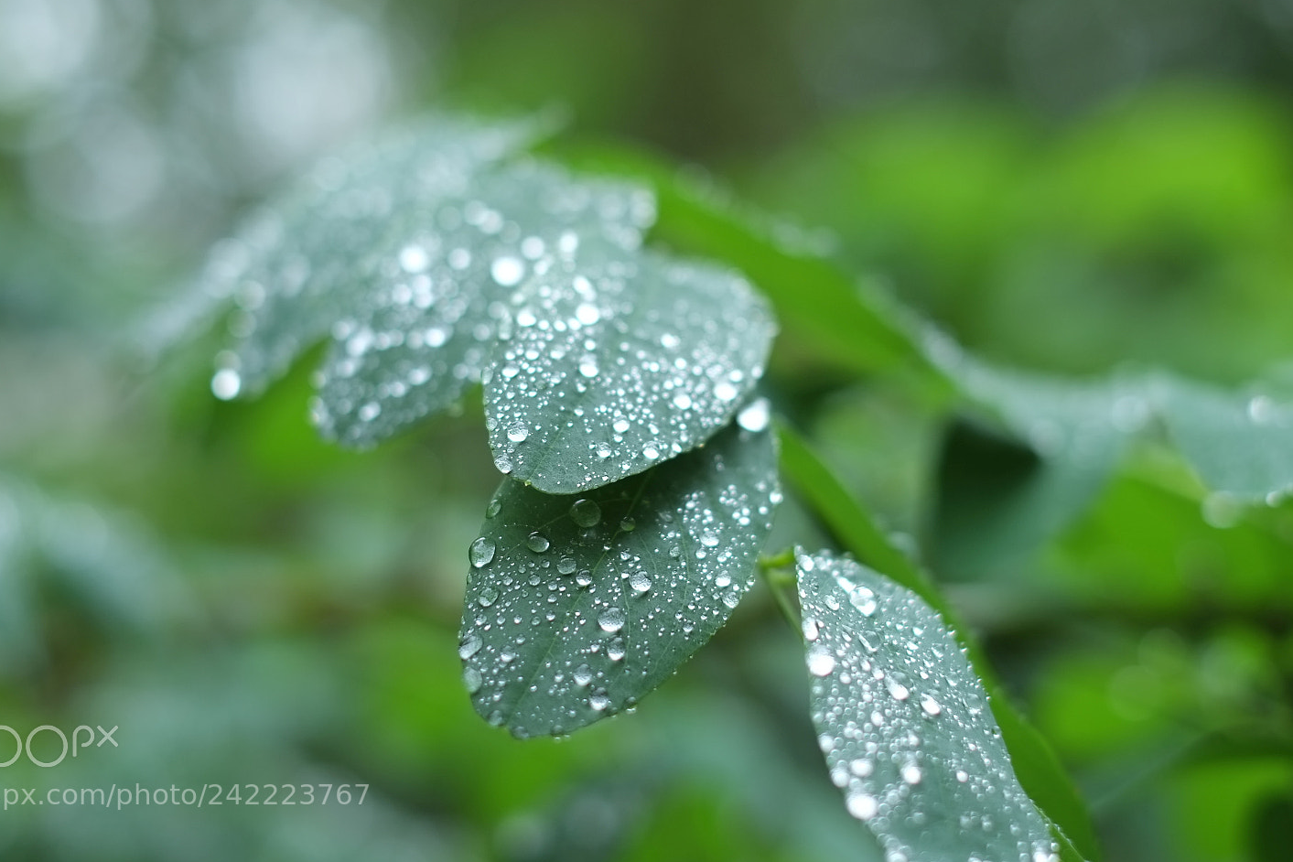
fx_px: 2155
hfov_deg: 33.4
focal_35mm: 60
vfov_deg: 22.6
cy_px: 379
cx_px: 623
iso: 200
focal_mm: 35
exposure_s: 1/105
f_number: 2.2
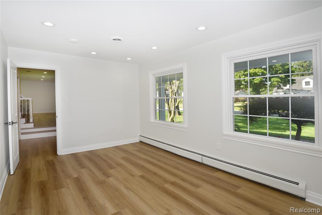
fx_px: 152
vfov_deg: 70.5
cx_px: 161
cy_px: 108
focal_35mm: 17
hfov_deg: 93.3
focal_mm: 17
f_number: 8
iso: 125
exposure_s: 1/60
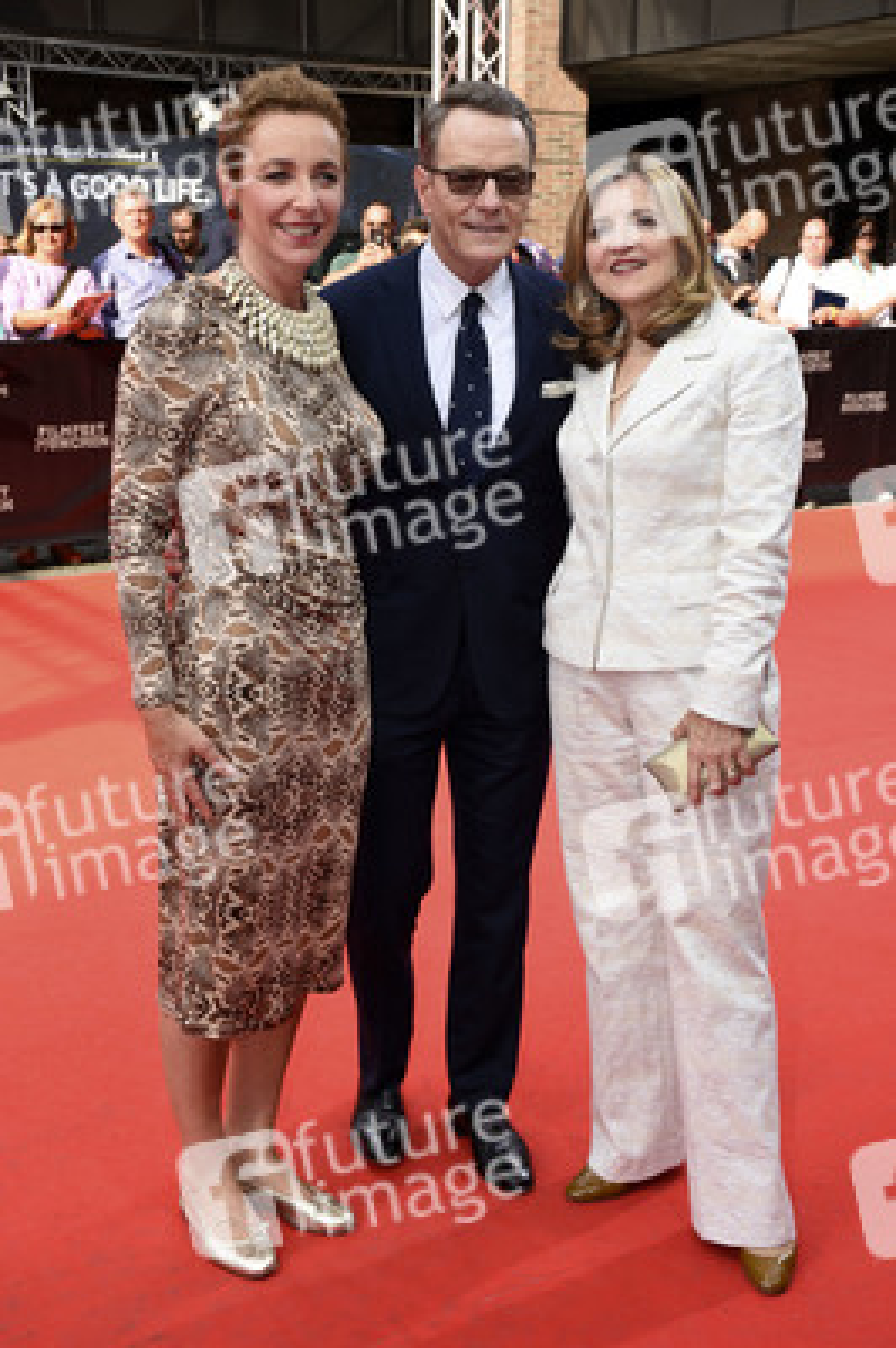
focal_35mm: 48
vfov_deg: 41.1
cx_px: 448
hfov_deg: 28.0
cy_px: 674
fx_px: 1795
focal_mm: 32
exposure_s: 1/160
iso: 200
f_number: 7.1
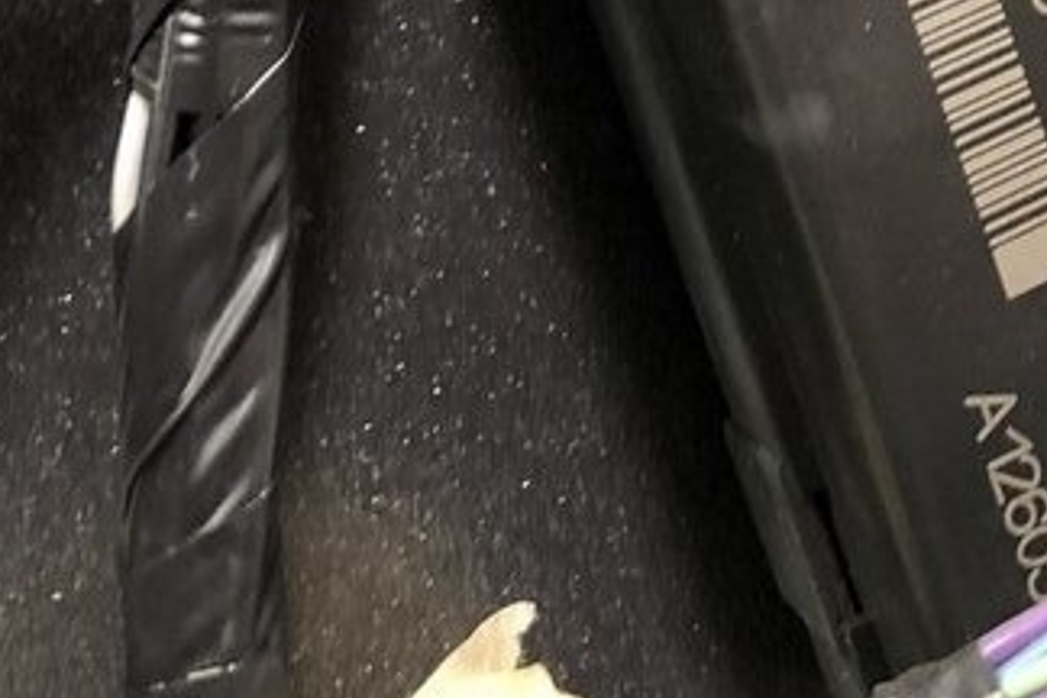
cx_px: 1015
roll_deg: -1.3
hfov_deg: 21.5
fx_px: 2675
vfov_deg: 14.3
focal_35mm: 92
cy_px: -181
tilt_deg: -31.8
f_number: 1.8
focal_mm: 4
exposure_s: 1/17
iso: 100
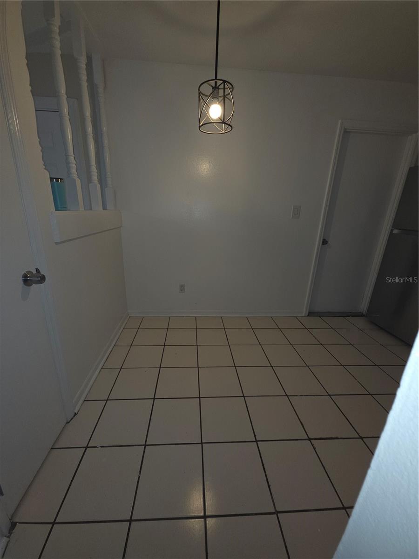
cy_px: 280
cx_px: 210
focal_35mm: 13
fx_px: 210
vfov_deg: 106.2
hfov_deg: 89.9
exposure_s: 1/30
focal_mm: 2.2
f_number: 1.9
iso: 160
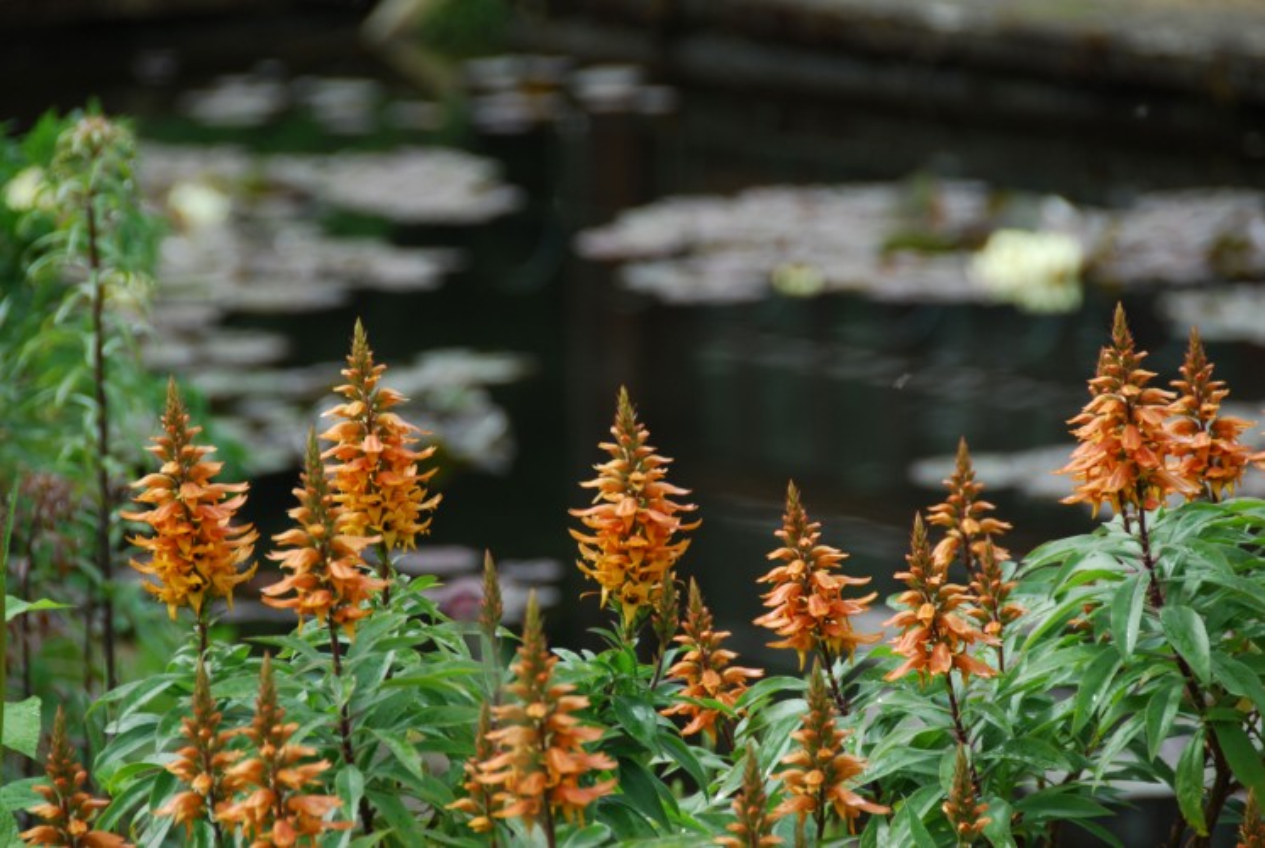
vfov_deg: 5.4
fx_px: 8975
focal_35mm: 255
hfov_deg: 8.1
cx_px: 632
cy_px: 424
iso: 100
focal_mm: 170
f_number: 5.6
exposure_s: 1/100
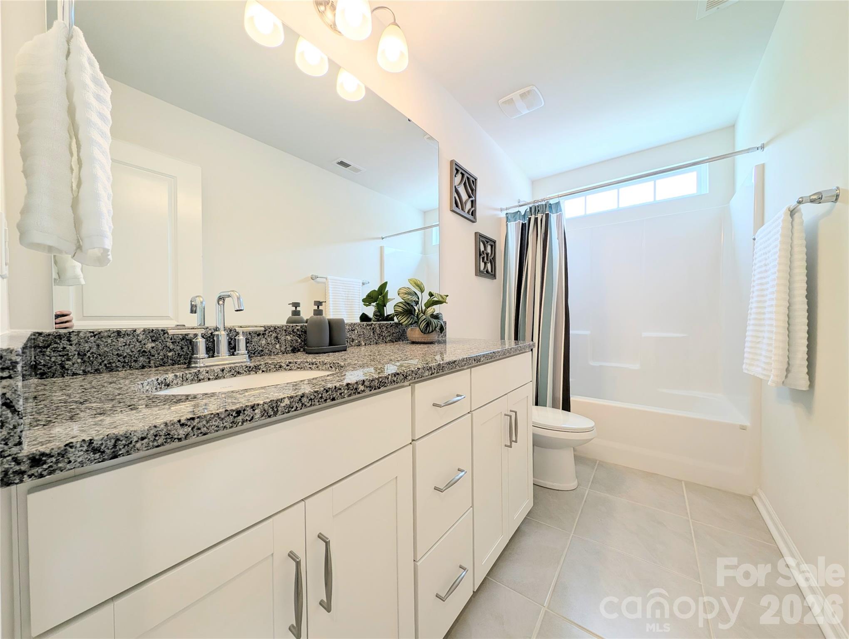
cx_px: 424
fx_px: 295
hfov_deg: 110.5
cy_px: 320
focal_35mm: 12
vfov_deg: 94.6
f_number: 1.95
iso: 45
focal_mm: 2.23
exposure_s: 1/123
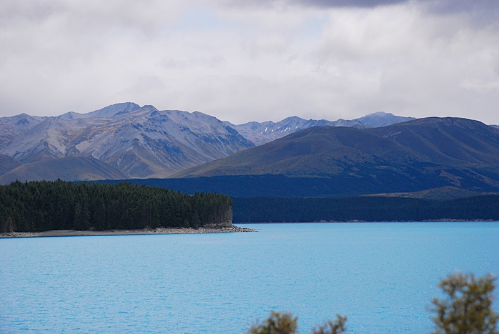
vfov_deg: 13.9
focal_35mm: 99
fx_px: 1374
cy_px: 167
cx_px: 250
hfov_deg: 20.6
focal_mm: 66
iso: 400
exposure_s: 1/3200
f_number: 6.3
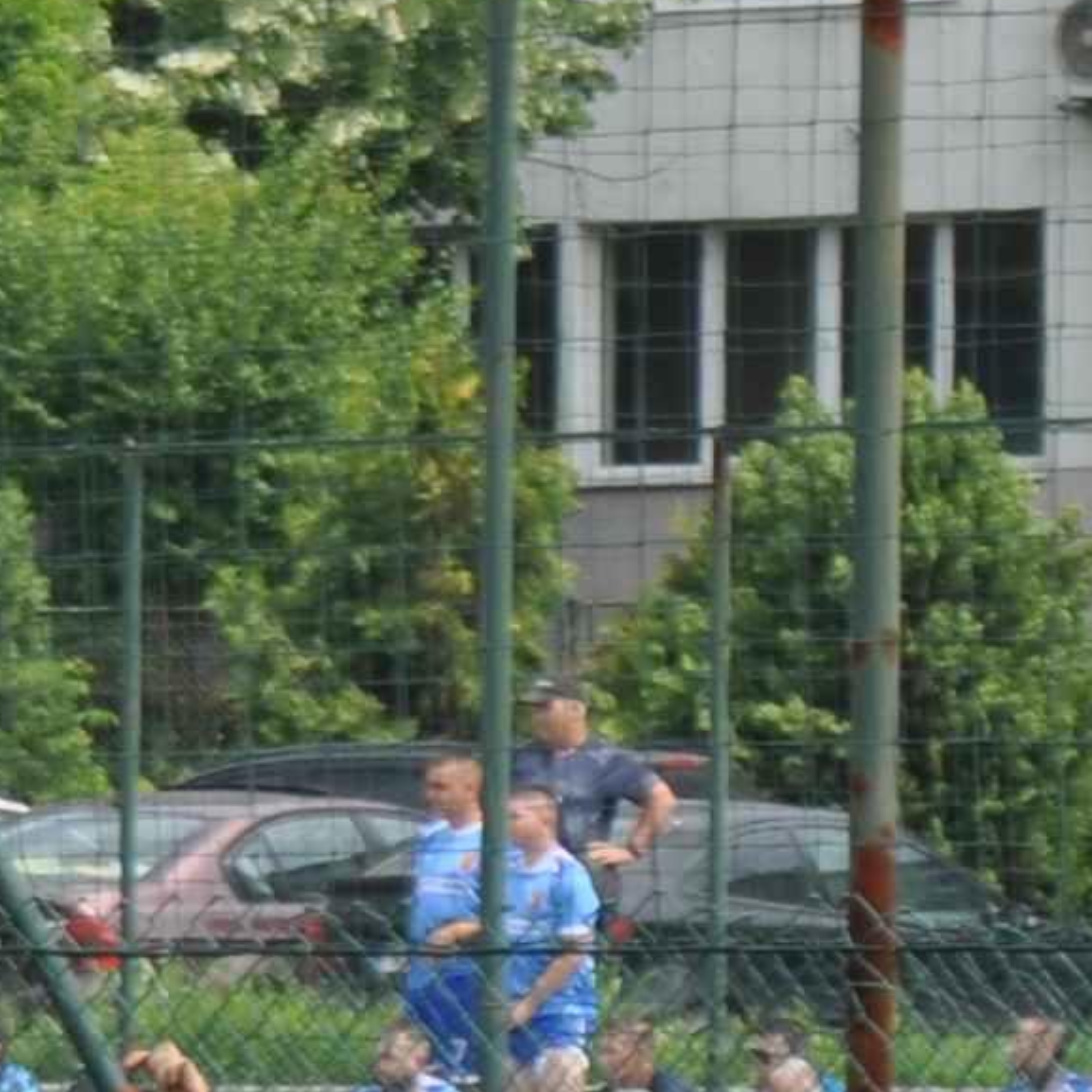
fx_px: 22271
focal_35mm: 624
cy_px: 1366
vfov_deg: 2.8
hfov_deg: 2.8
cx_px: 259
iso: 200
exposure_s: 1/500
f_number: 5.6
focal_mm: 66
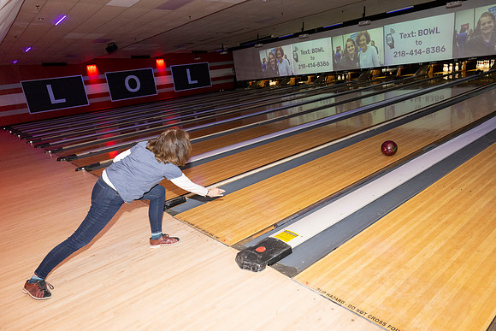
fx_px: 334
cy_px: 166
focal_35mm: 24
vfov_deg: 52.7
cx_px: 248
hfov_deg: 73.2
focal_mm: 24
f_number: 5.6
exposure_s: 1/100
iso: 2000
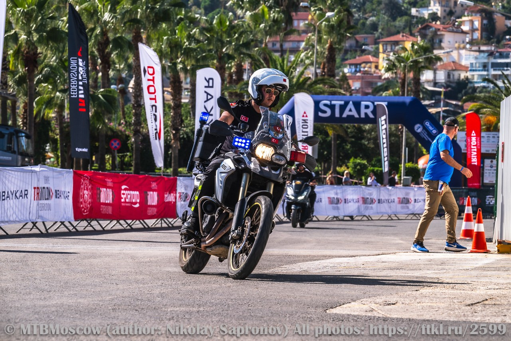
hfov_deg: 13.7
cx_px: 256
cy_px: 170
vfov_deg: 9.1
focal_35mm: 150
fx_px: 2129
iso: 100
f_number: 9
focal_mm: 150
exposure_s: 1/400
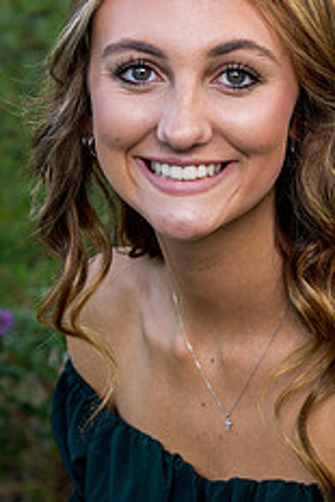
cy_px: 275
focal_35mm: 130
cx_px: 255
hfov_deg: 10.5
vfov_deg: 15.8
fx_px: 1812
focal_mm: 45
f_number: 3.5
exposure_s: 1/60
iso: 160
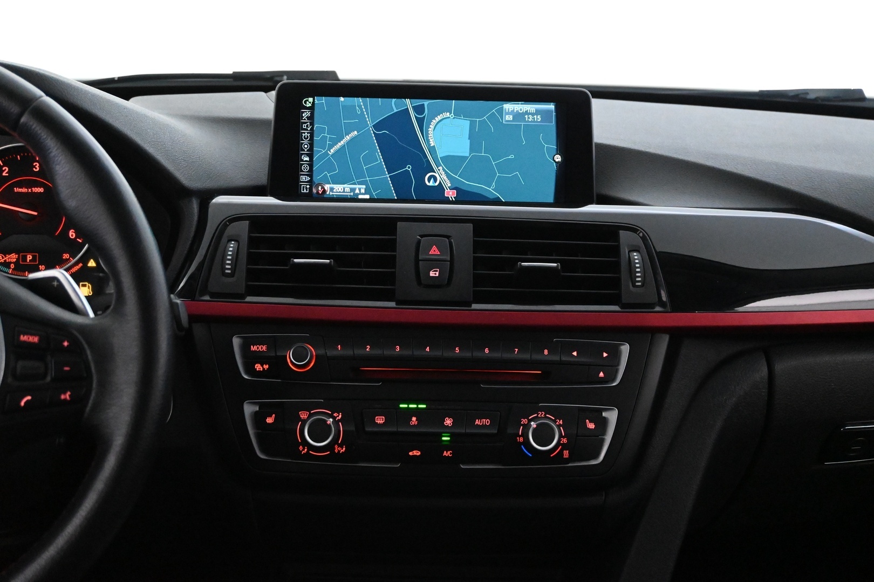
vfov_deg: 27.7
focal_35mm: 49
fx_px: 1183
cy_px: 291
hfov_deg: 40.5
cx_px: 437
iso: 9000
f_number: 5
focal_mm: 32.5
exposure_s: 1/50
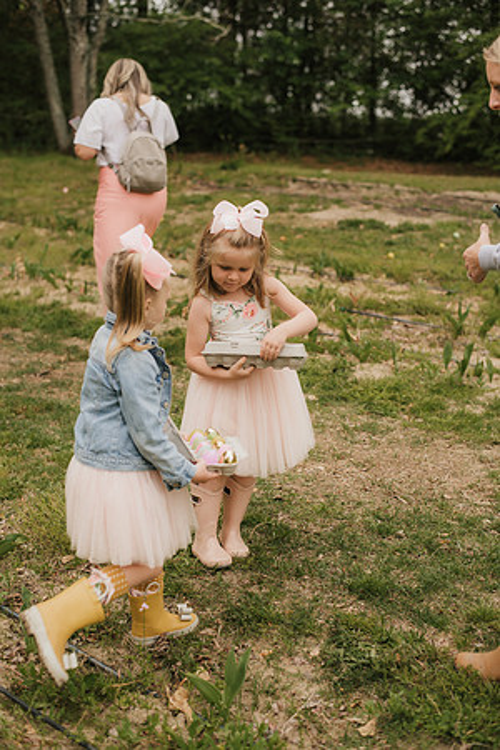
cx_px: 250
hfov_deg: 27.0
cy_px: 375
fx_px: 1042
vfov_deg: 39.6
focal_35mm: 50
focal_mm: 50
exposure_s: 1/200
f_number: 2.8
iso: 100
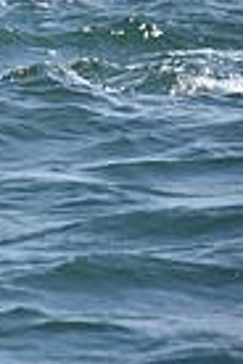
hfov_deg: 1.8
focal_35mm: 777
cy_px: -99
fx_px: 7867
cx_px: -499
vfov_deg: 2.7
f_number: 6.3
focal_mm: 185
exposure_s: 1/1250
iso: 250
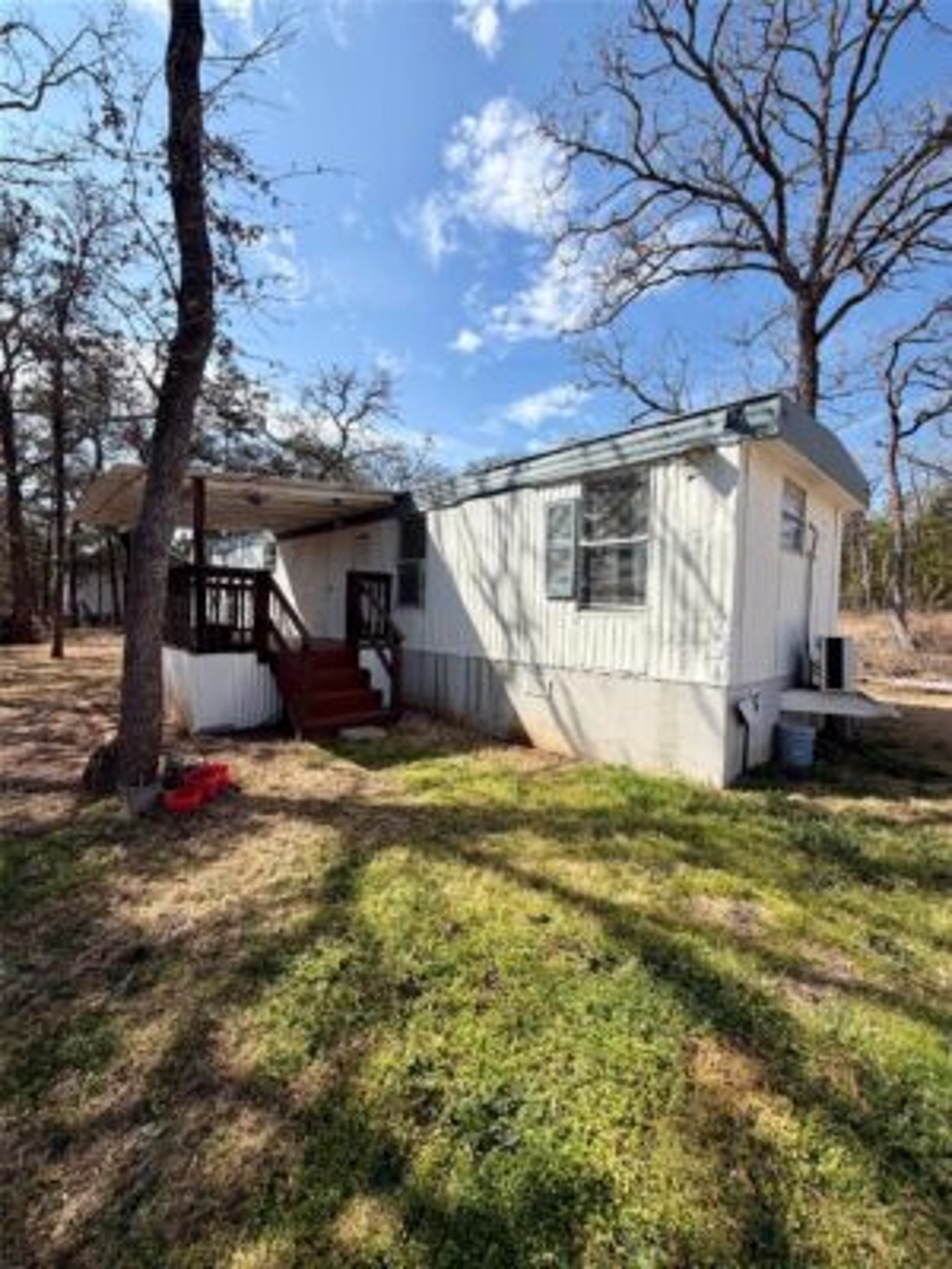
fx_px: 513
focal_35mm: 14
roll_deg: -0.5
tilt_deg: -2.0
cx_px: 476
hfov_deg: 85.7
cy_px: 634
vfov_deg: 102.1
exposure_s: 1/770
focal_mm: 2.22
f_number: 2.2
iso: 20
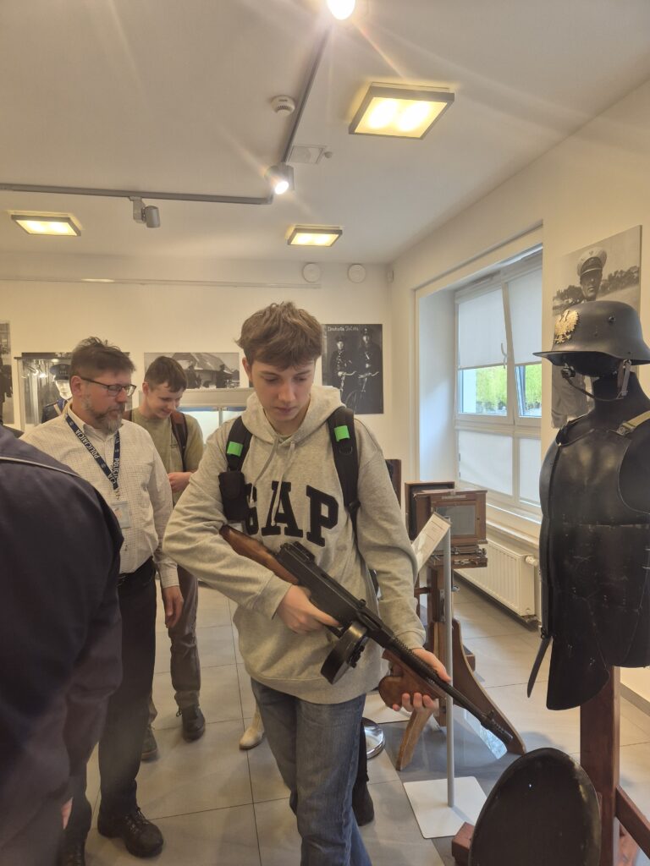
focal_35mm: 23
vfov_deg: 73.9
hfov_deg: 58.9
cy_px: 433
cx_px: 325
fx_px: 576
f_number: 1.8
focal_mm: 5.4
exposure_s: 1/100
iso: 100
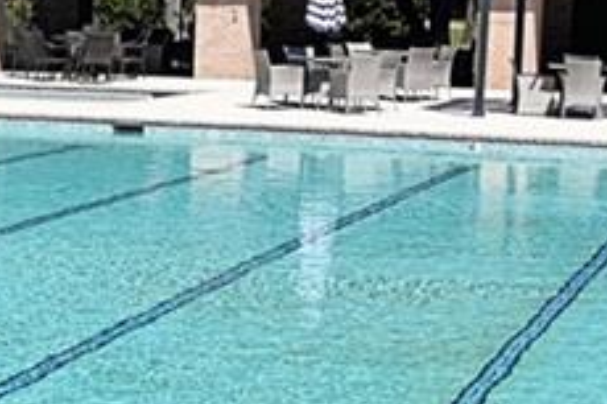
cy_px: 272
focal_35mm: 120
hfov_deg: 15.9
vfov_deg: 11.4
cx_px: -245
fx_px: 2022
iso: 200
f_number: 11
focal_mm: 18
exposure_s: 1/500
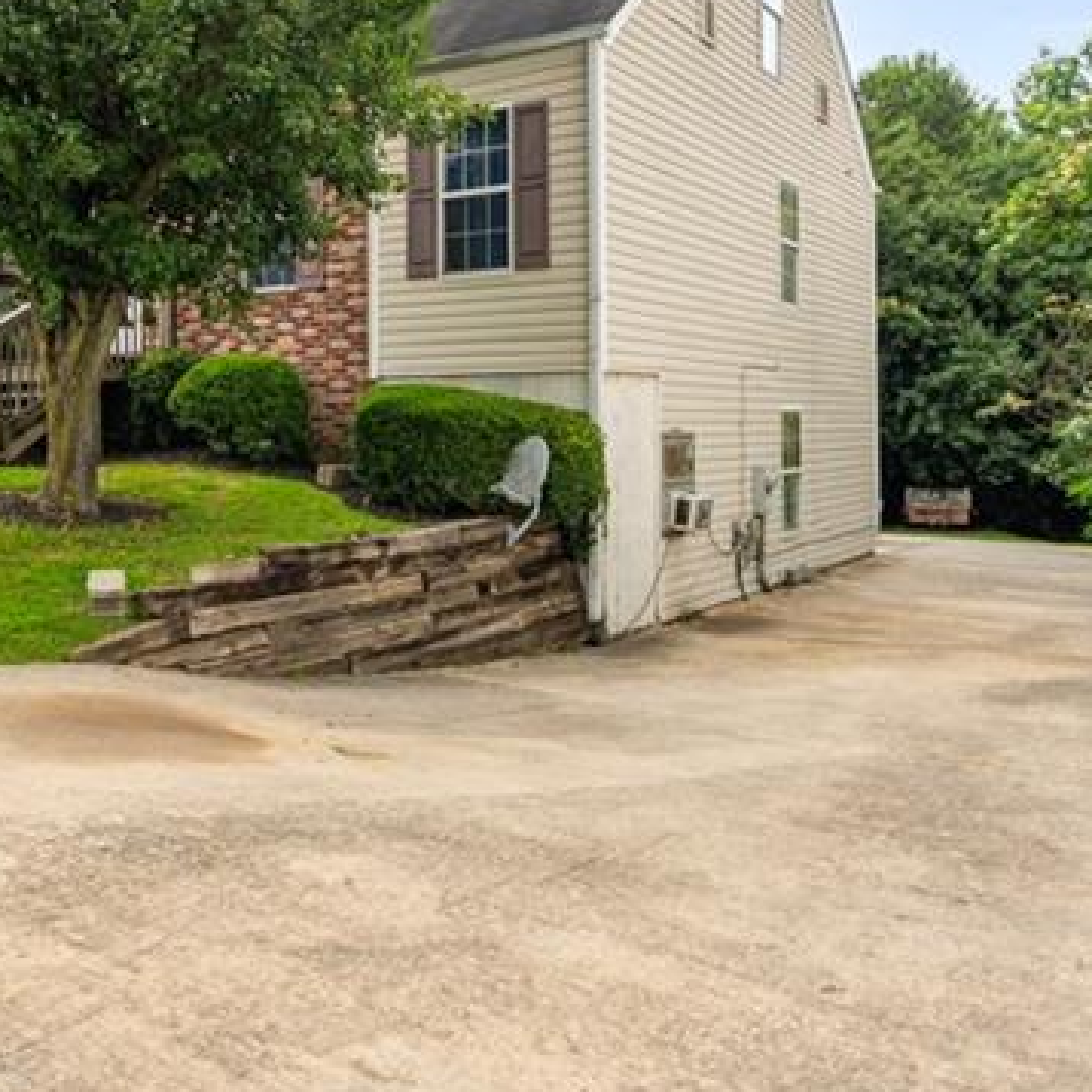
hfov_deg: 47.3
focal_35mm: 34
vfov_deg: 48.0
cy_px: 412
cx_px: 323
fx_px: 1213
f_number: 8
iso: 100
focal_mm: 14
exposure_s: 1/60
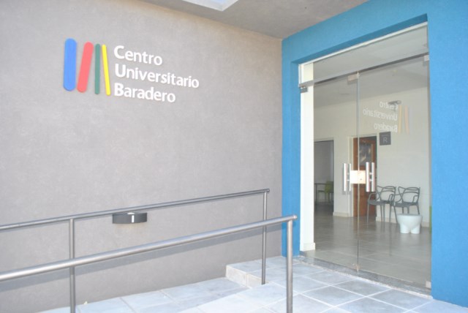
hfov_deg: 67.3
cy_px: 156
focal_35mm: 27
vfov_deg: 48.0
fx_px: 351
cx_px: 234
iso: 800
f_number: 5.6
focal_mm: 18
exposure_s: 1/200
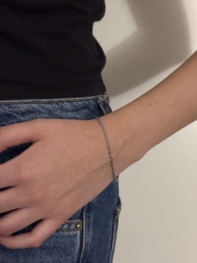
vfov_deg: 39.6
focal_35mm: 48
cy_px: 132
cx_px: 98
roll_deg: -0.5
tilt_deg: -7.8
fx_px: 364
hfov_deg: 30.3
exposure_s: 1/33
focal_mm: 6.76
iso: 500
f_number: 1.78
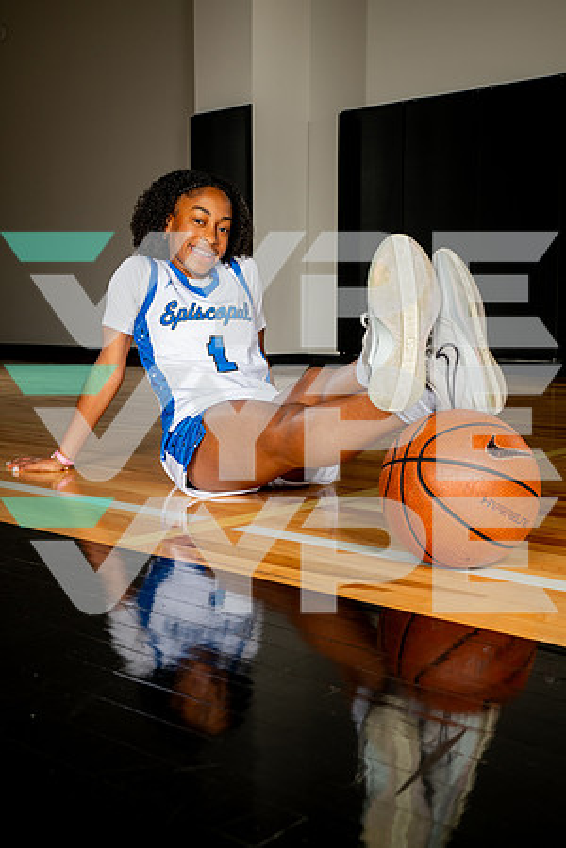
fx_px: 1038
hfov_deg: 30.5
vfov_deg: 44.5
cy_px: 424
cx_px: 283
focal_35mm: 44
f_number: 8
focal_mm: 44
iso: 250
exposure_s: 1/500
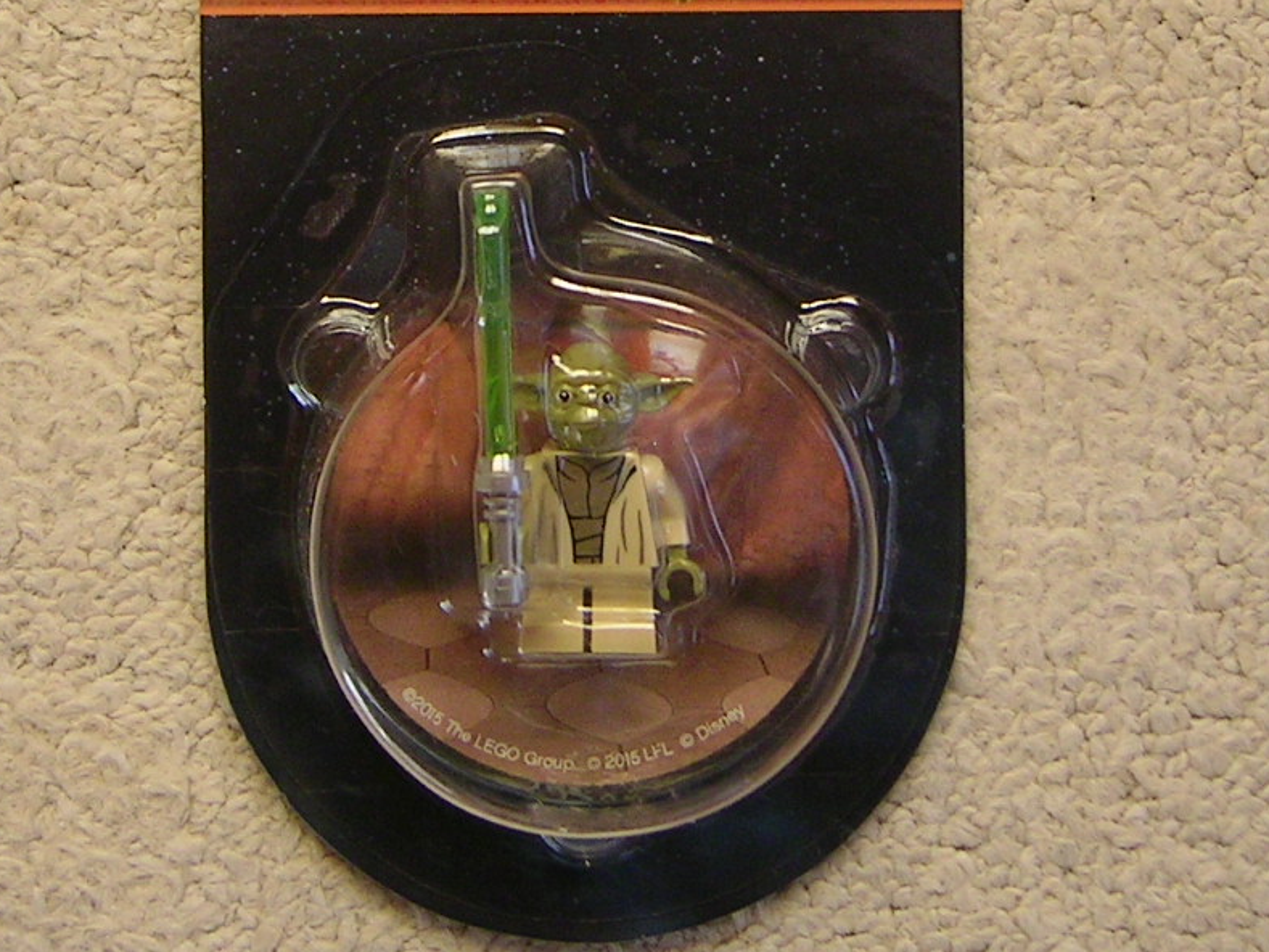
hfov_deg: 26.6
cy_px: 103
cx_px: 544
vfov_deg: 19.8
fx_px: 2677
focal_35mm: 73
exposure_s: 1/51.4
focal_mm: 5.6
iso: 80
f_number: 2.8
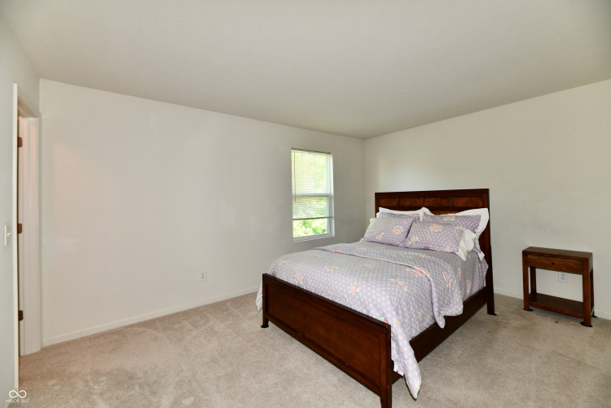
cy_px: 204
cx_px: 306
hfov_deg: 104.3
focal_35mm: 14
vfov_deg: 81.2
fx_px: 238
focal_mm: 14
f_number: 6.3
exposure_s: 1/60
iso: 640
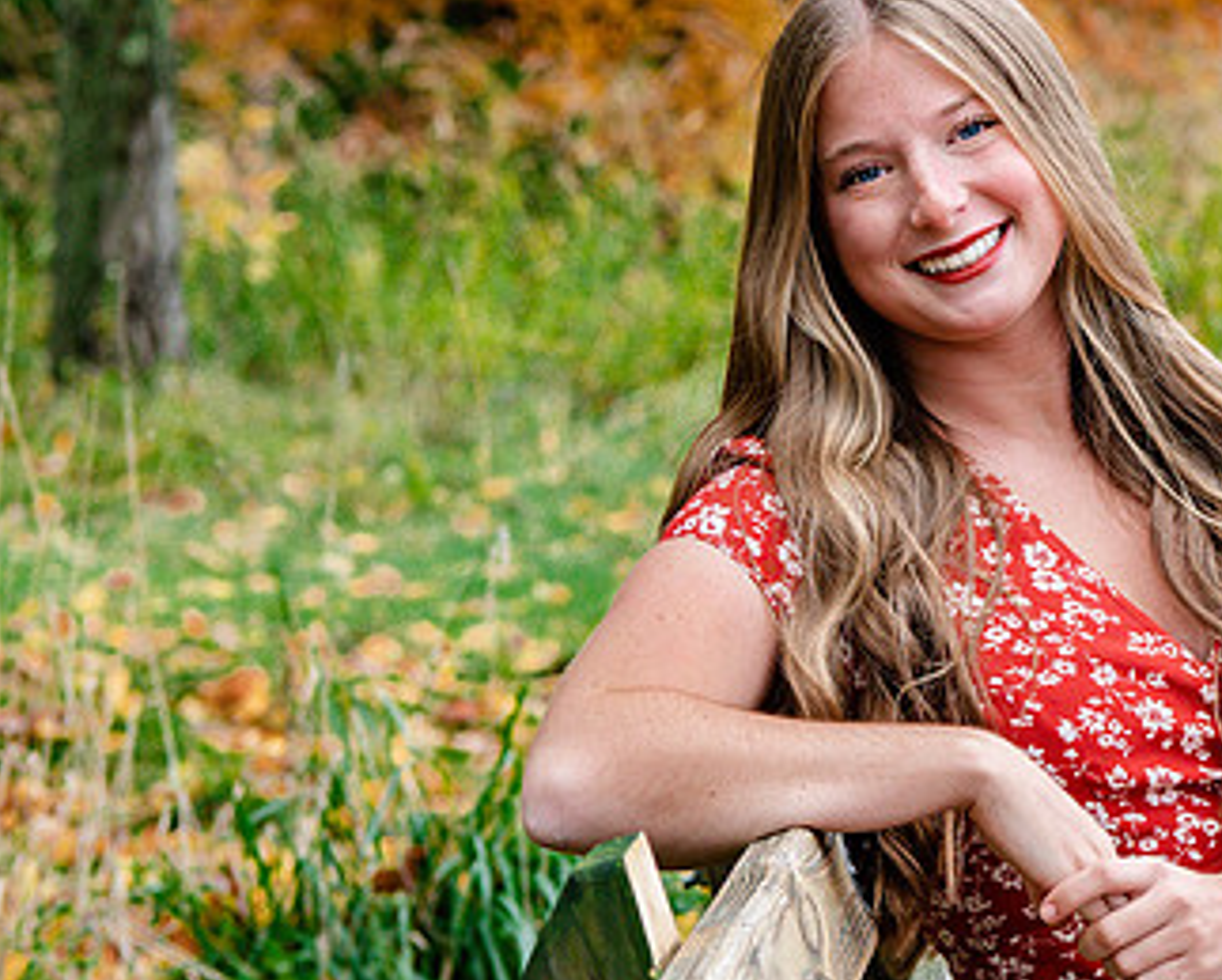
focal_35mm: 158
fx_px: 5719
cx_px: 1098
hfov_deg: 12.1
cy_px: 313
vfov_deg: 9.8
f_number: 3.2
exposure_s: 1/250
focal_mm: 43
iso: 200
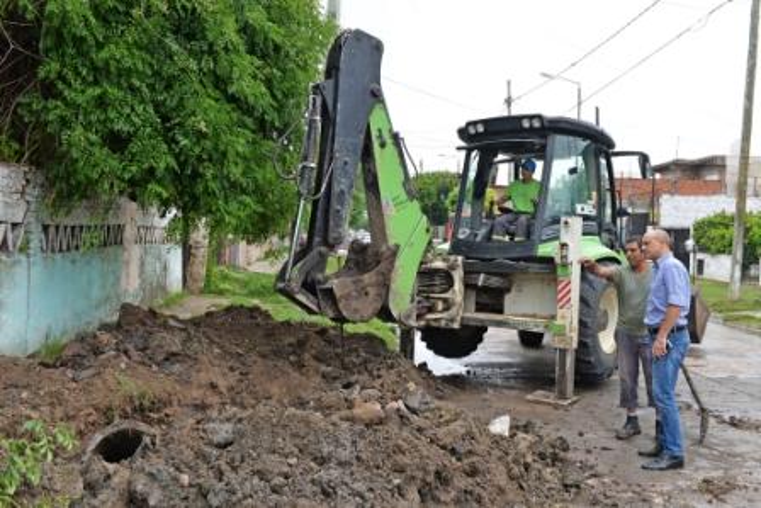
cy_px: 254
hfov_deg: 58.7
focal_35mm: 32
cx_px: 380
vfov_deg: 41.1
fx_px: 677
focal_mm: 32
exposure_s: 1/400
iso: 500
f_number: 10
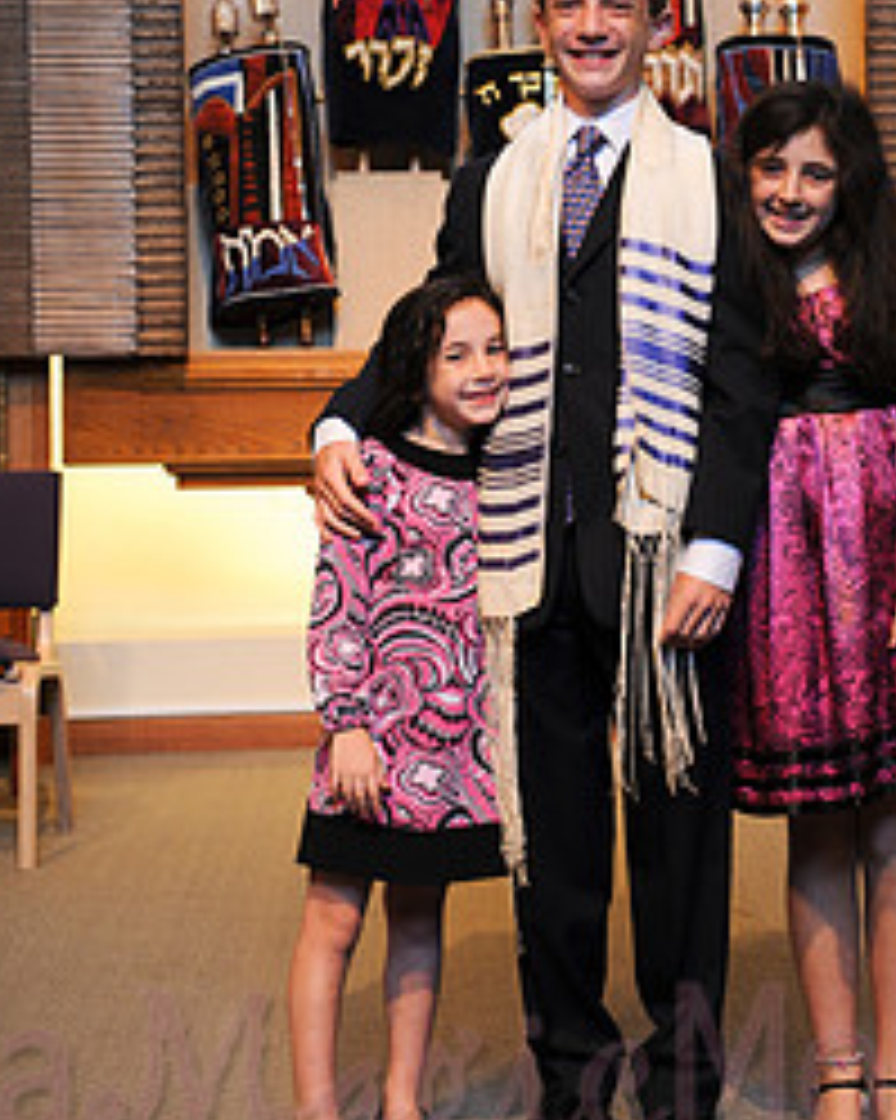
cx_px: 642
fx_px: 2919
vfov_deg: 21.6
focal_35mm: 88
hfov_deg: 17.4
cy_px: 351
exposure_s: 1/50
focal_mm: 52
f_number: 4.5
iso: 500
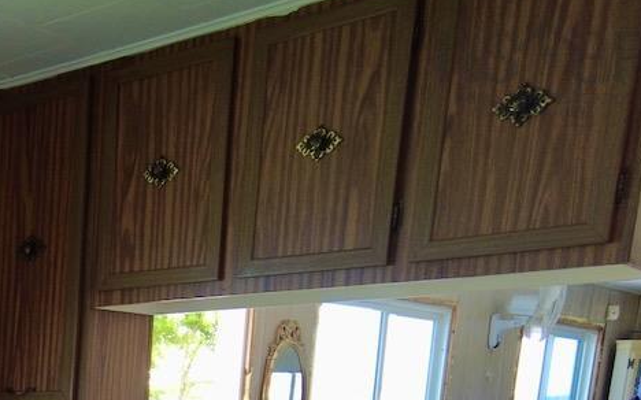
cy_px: 641
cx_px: -205
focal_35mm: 58
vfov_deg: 18.9
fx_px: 1013
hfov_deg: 28.4
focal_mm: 4.4
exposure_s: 1/20
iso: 100
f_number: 1.8
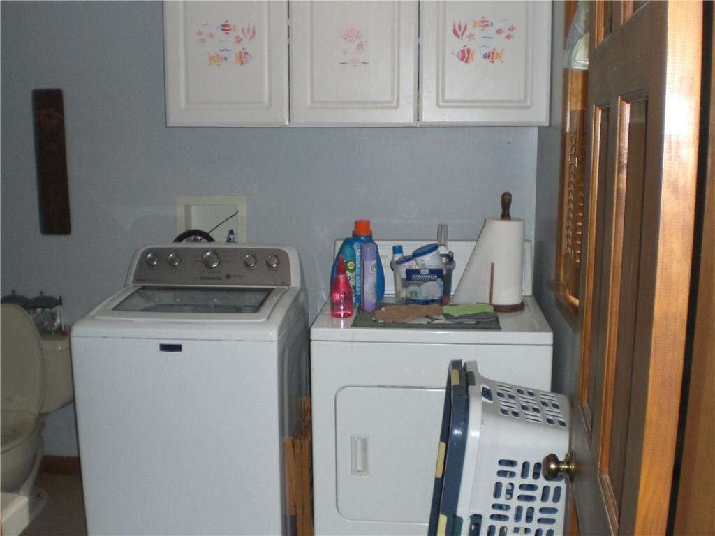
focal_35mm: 38
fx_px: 785
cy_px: 268
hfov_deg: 49.0
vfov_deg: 37.7
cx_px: 358
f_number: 3.1
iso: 200
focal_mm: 6.3
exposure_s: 1/60
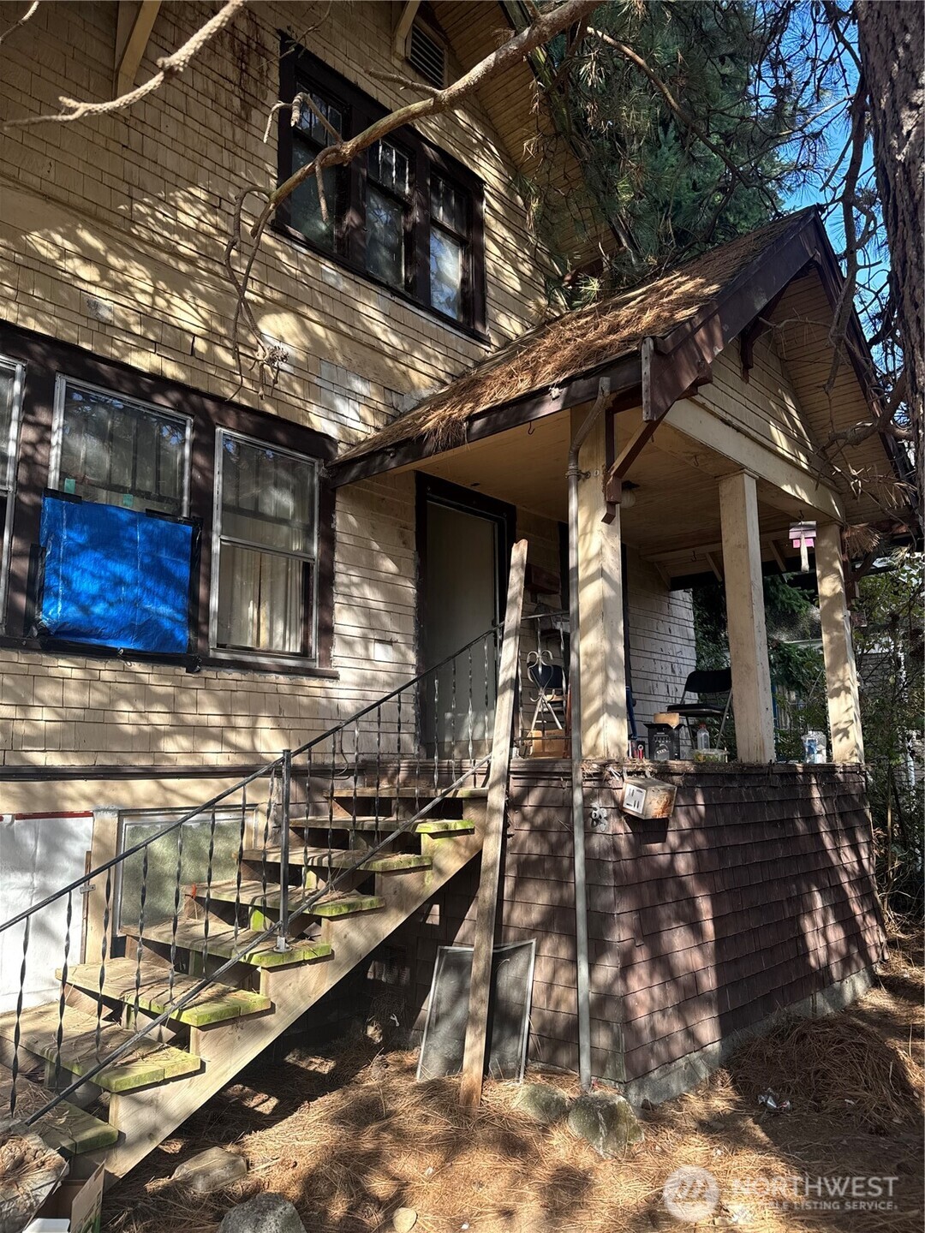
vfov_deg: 71.6
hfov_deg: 56.8
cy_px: 616
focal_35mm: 24
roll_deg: +0.1
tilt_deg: +10.4
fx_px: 855
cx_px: 462
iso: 80
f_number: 1.78
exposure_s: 1/527
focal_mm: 6.76
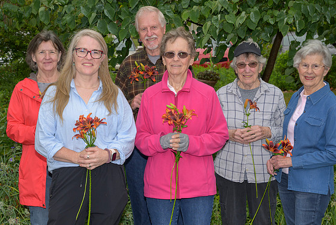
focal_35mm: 67
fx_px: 626
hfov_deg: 30.0
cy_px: 120
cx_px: 142
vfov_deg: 20.3
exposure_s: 1/250
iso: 250
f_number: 8
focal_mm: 47
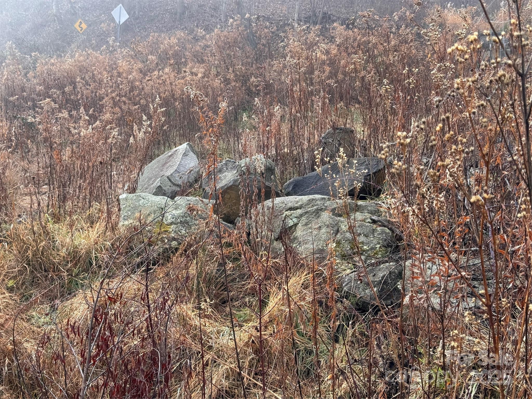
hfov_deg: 39.7
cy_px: 200
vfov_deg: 30.3
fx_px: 738
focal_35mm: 48
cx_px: 266
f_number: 1.78
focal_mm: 6.76
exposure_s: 1/651
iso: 64
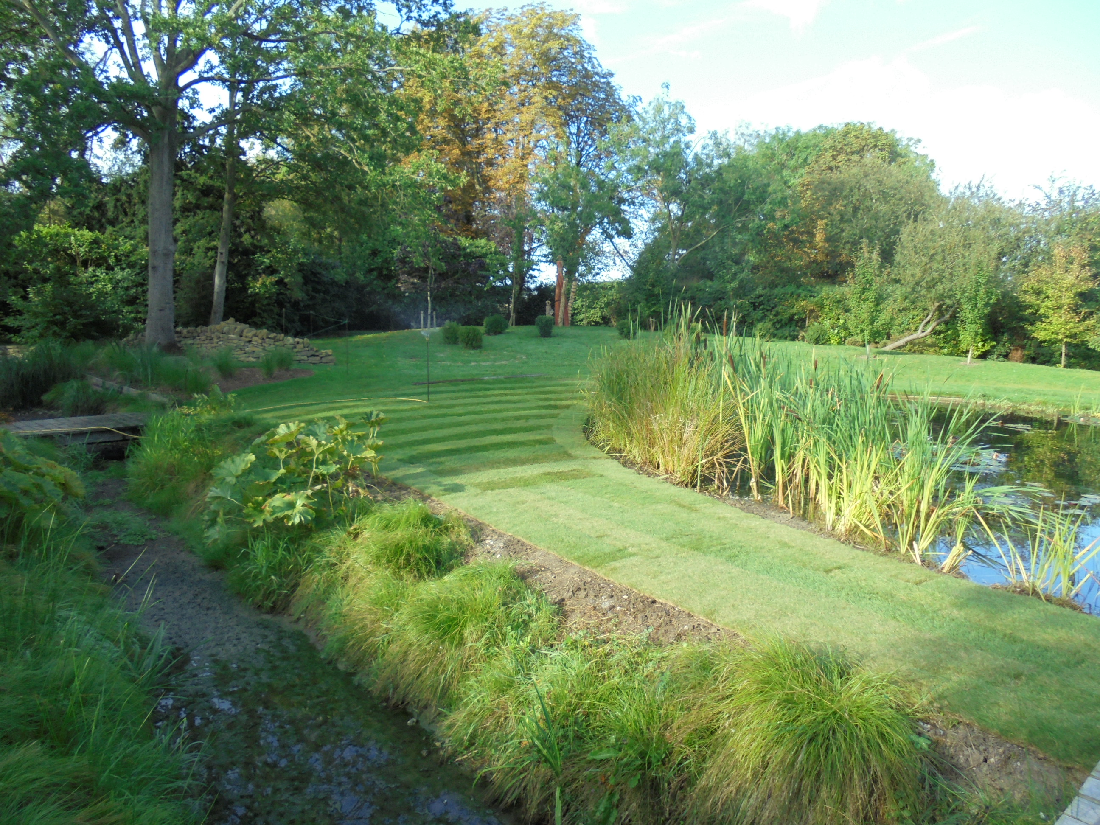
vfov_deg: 53.1
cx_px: 550
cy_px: 412
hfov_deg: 67.3
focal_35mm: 26
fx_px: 826
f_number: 3.5
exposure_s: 1/200
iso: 100
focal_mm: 4.6
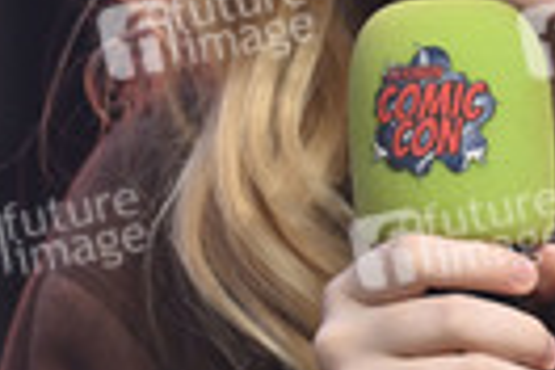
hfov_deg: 1.5
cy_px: -76
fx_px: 21104
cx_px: 515
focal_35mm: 1369
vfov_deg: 1.0
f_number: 4.5
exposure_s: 1/250
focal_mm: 400
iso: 1600
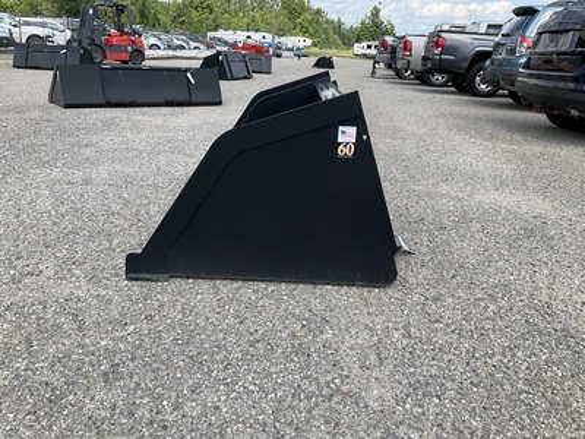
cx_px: 292
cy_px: 220
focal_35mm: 29
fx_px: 490
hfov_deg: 61.7
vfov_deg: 48.2
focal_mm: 3
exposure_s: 1/855
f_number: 1.8
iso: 25
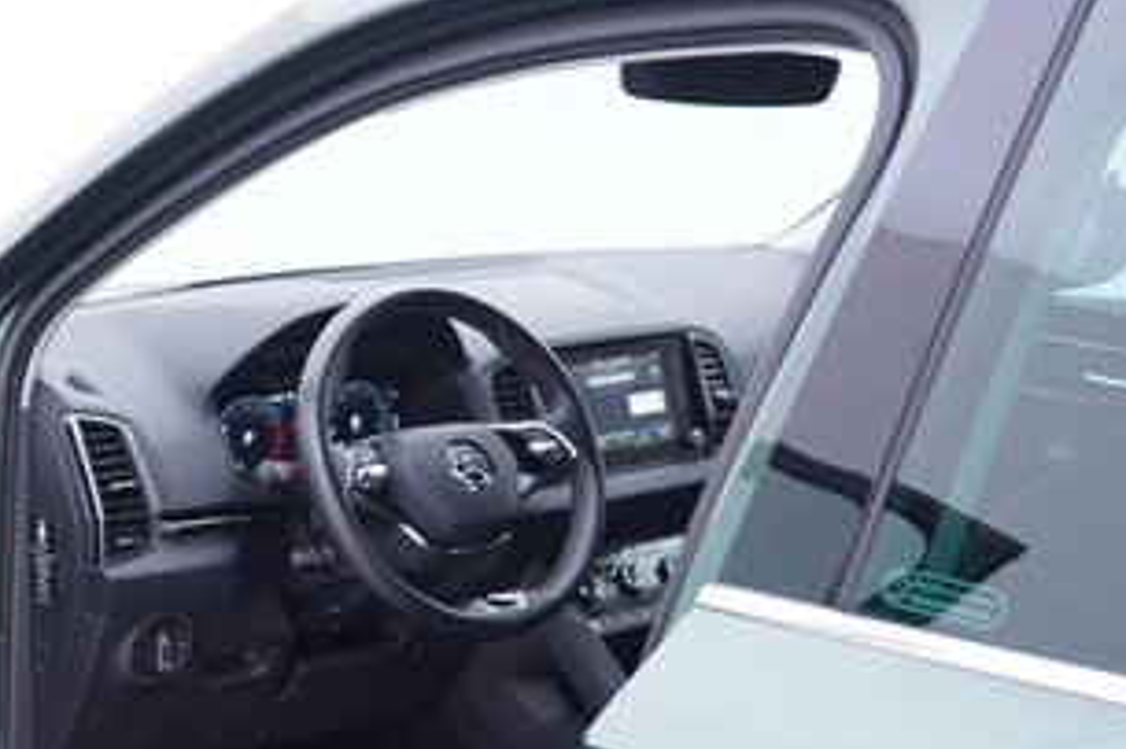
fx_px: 2032
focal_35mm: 65
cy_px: 670
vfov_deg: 20.5
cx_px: 144
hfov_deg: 29.8
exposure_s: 1/40
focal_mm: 24
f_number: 2.8
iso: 160
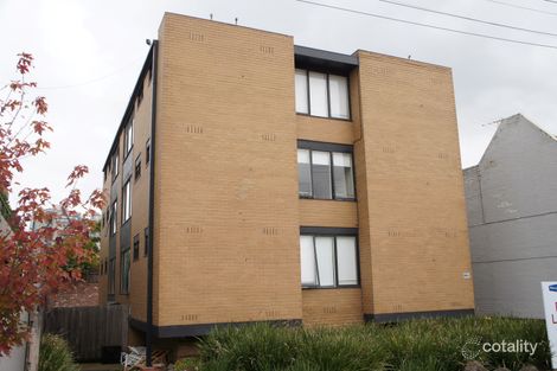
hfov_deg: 59.5
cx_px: 278
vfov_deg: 41.7
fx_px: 487
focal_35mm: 32
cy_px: 186
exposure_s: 1/160
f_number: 7.1
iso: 200
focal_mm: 21
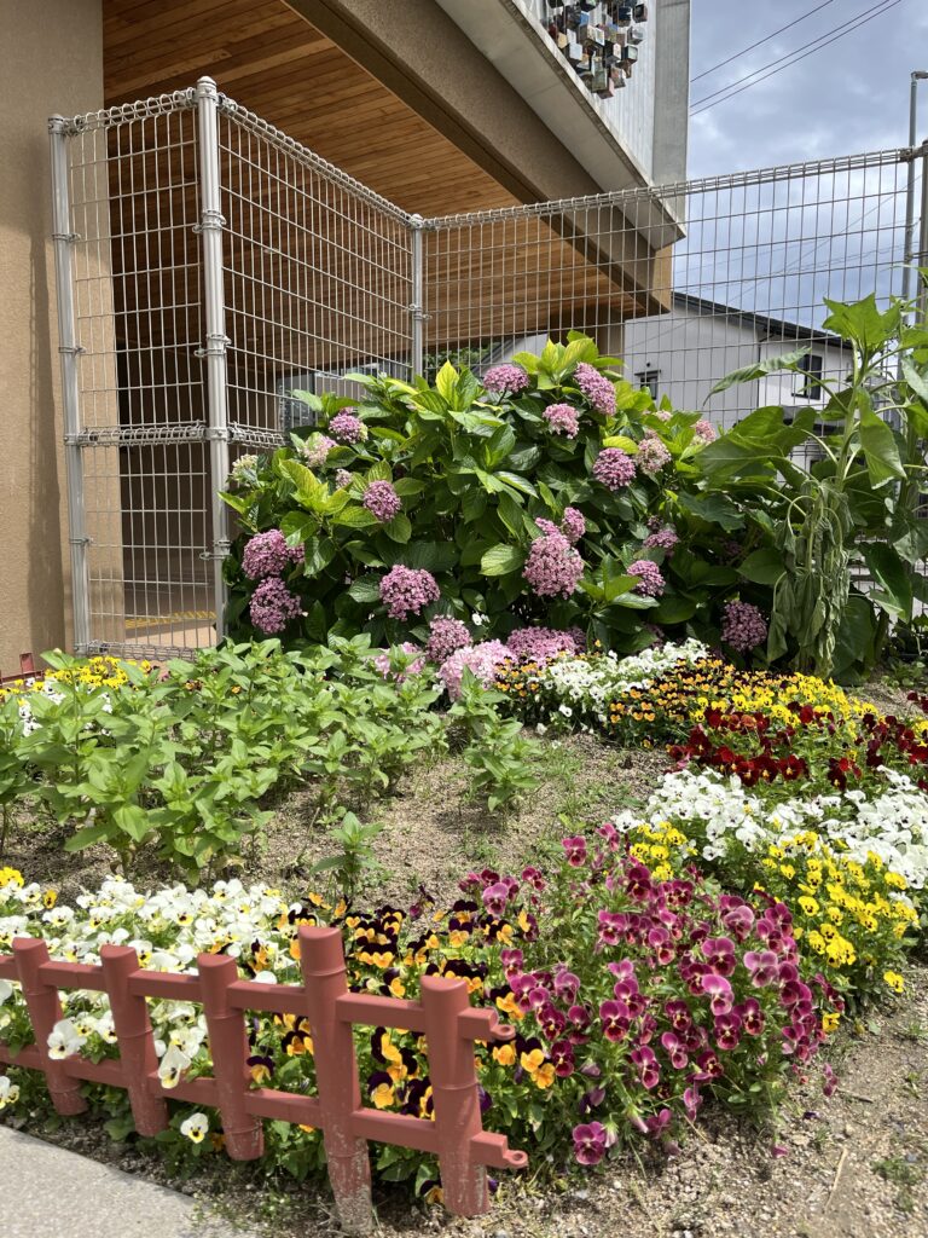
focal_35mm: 26
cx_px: 464
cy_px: 619
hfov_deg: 53.1
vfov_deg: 67.3
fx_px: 929
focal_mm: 5.1
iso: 50
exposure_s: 1/2688
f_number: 1.6
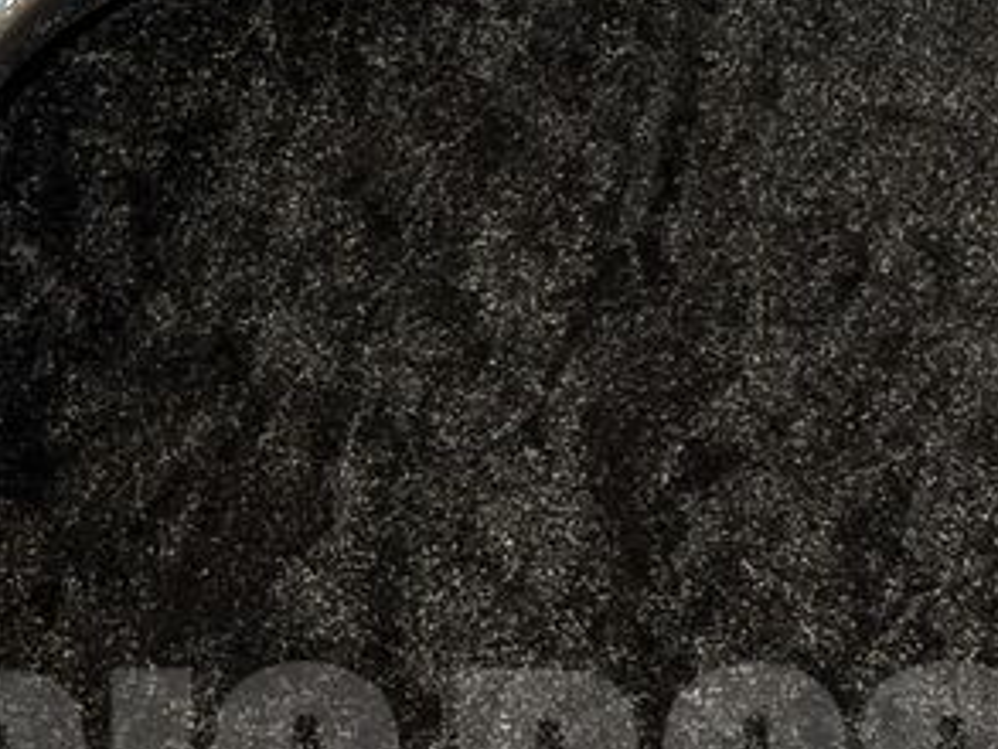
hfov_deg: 8.6
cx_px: -334
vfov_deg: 6.4
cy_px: -535
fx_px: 6547
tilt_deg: -68.9
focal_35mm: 227
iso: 80
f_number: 1.6
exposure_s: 1/60
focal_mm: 5.96
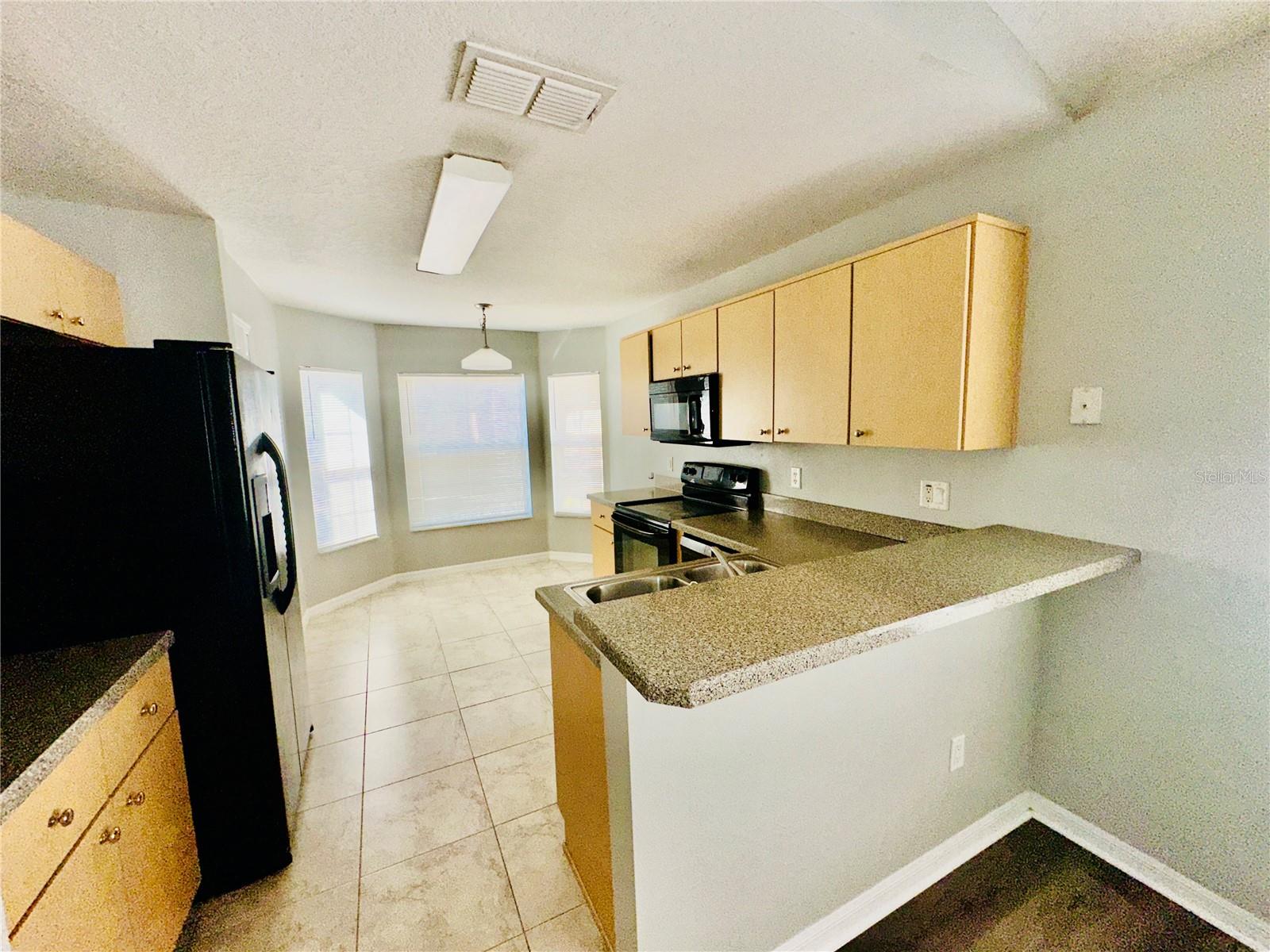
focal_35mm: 14
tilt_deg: -5.1
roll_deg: +1.0
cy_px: 476
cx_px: 635
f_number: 2.2
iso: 32
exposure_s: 1/286
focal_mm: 2.22
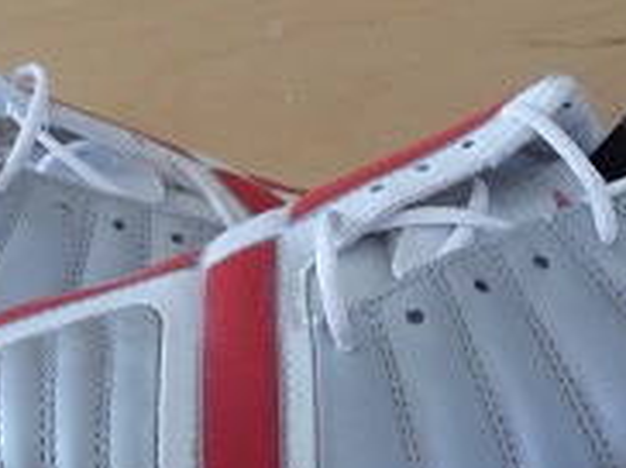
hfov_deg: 22.3
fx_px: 1589
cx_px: 261
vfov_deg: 16.7
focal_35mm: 88
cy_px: 170
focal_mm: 5.7
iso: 160
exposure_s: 1/20
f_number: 2.9
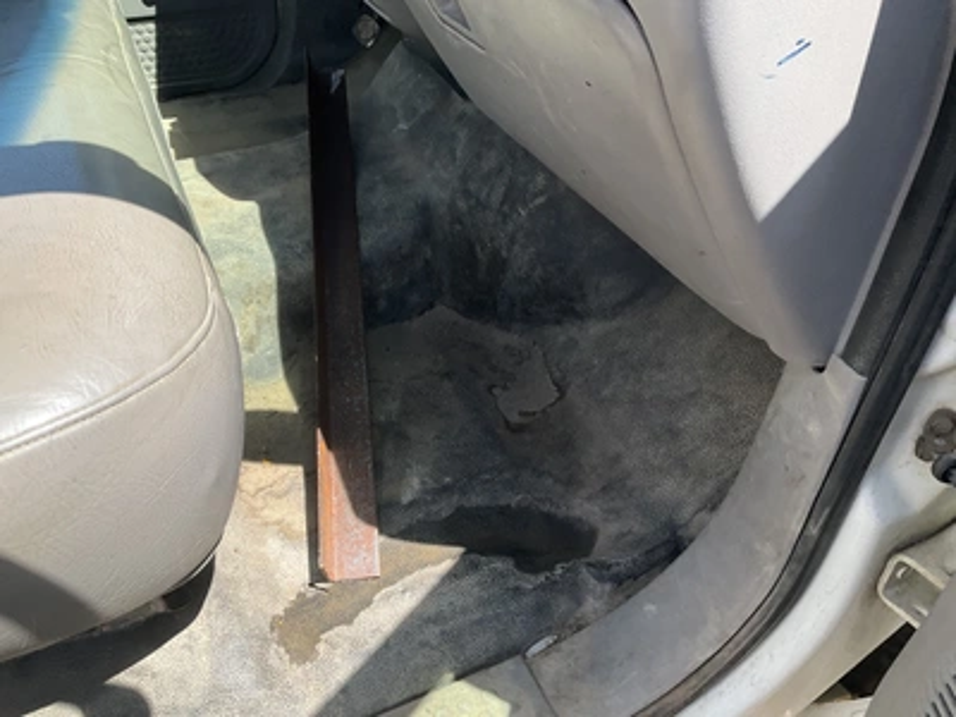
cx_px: 478
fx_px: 801
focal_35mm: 29
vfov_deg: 48.2
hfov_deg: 61.7
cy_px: 358
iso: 25
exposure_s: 1/514
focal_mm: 3
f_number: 1.8
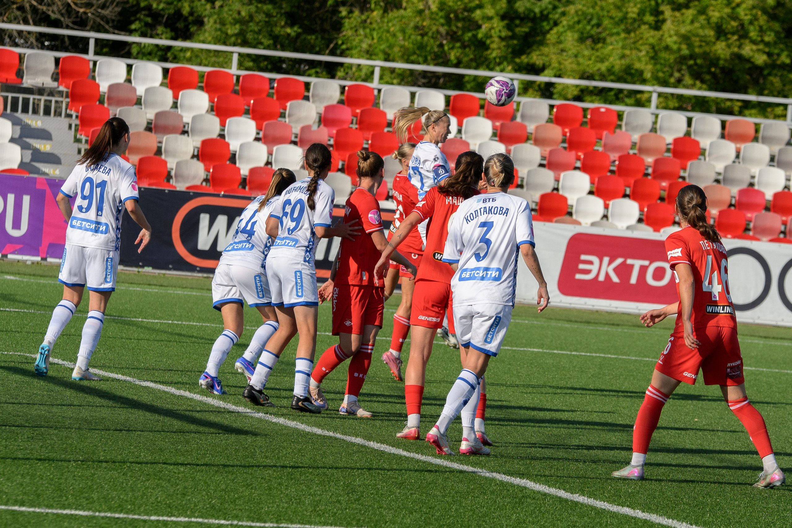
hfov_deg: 7.1
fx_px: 6404
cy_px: 276
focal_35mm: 291
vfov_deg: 4.7
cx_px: 464
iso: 400
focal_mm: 160
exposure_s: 1/2500
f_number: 5.6
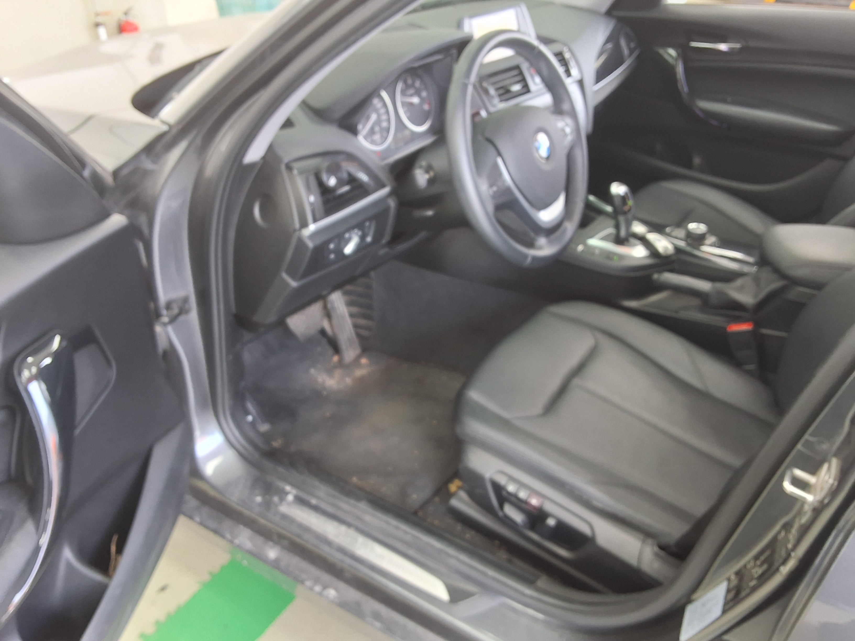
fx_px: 692
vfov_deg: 49.7
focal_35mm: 28
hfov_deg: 63.4
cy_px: 320
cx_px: 428
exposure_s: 1/40
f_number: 1.9
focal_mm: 2.91
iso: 100
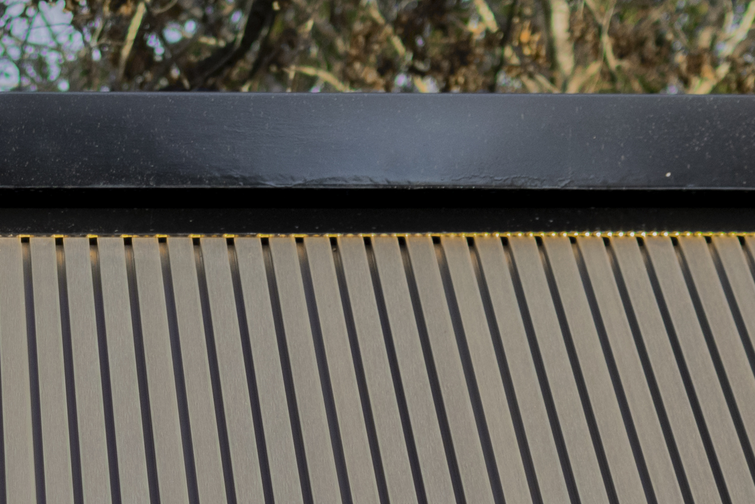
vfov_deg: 6.5
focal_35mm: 207
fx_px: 4340
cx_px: -10
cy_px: 890
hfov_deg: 9.9
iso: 200
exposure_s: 1/3200
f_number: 1.8
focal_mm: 35
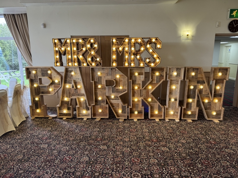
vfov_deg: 56.8
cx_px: 119
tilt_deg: -12.2
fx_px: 165
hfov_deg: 71.6
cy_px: 89
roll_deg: +0.1
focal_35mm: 24
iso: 200
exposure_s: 1/101
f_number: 1.78
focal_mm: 6.86
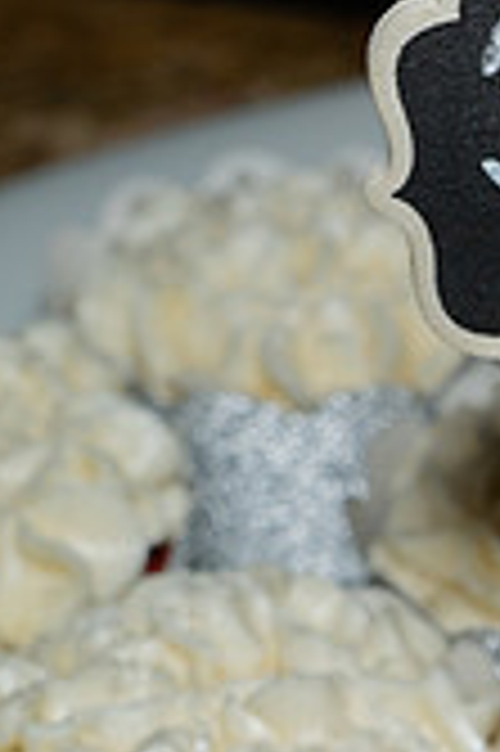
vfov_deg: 12.8
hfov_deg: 8.0
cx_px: 1099
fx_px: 3340
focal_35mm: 160
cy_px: 651
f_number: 6.3
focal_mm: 46
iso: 500
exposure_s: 1/125
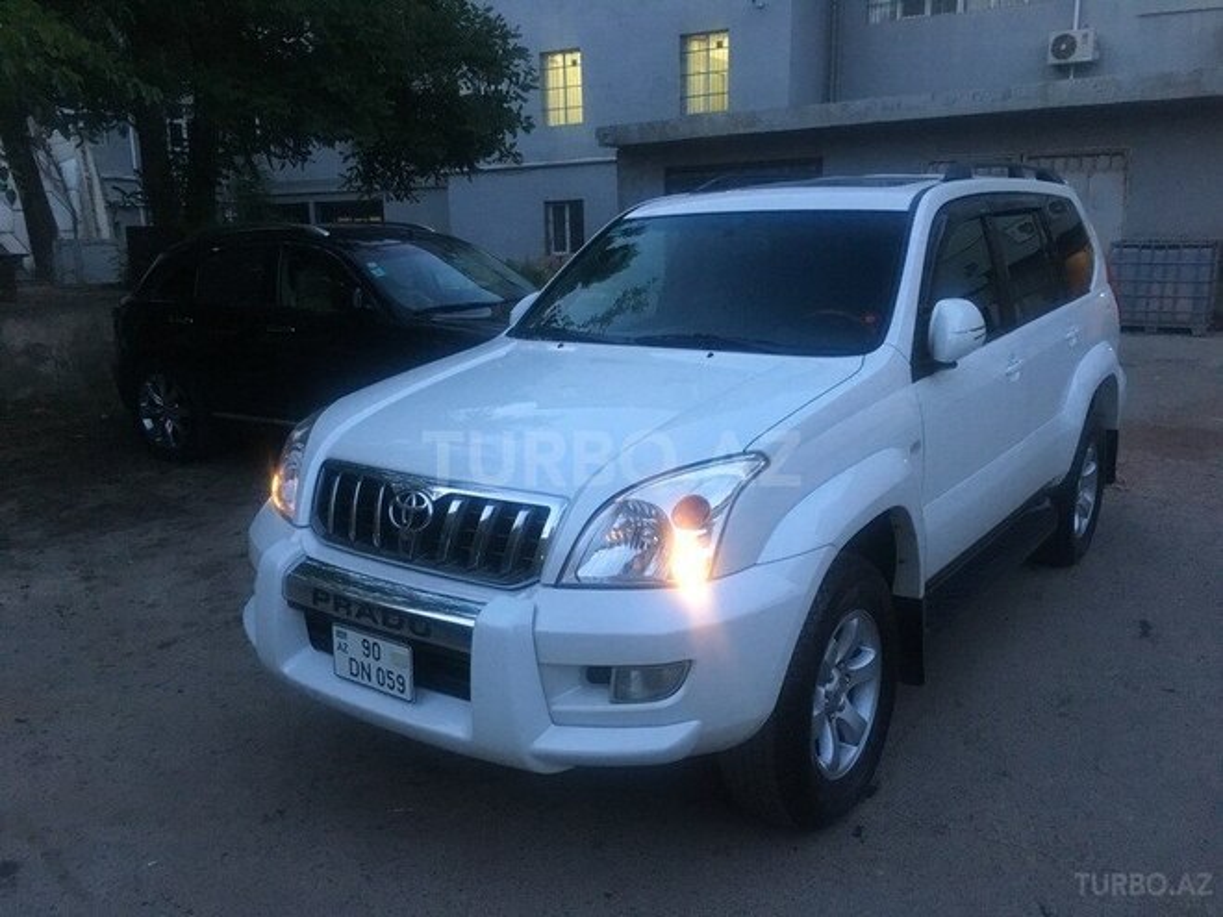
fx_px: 1025
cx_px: 612
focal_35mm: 29
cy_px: 458
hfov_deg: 61.7
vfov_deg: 48.2
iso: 200
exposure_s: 1/33
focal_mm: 4.15
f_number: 2.2
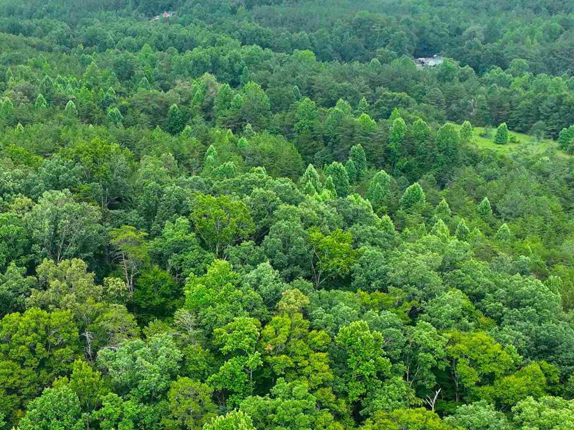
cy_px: 411
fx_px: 895
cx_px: 124
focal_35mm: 54
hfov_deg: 34.6
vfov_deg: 25.9
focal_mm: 12.29
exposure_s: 1/100
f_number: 2.8
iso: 200
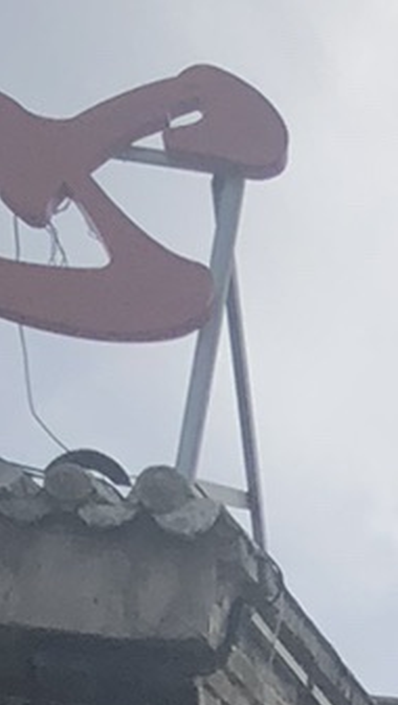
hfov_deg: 6.1
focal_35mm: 181
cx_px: 1299
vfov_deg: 10.3
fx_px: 3390
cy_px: 1686
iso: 20
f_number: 1.8
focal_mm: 4
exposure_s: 1/3690
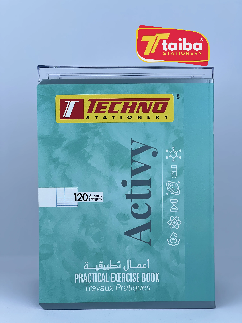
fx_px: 718
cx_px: 121
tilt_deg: -9.0
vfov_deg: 25.3
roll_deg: -0.5
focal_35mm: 77
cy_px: 162
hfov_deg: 19.1
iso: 32
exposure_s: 1/384
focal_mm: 9
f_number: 2.8
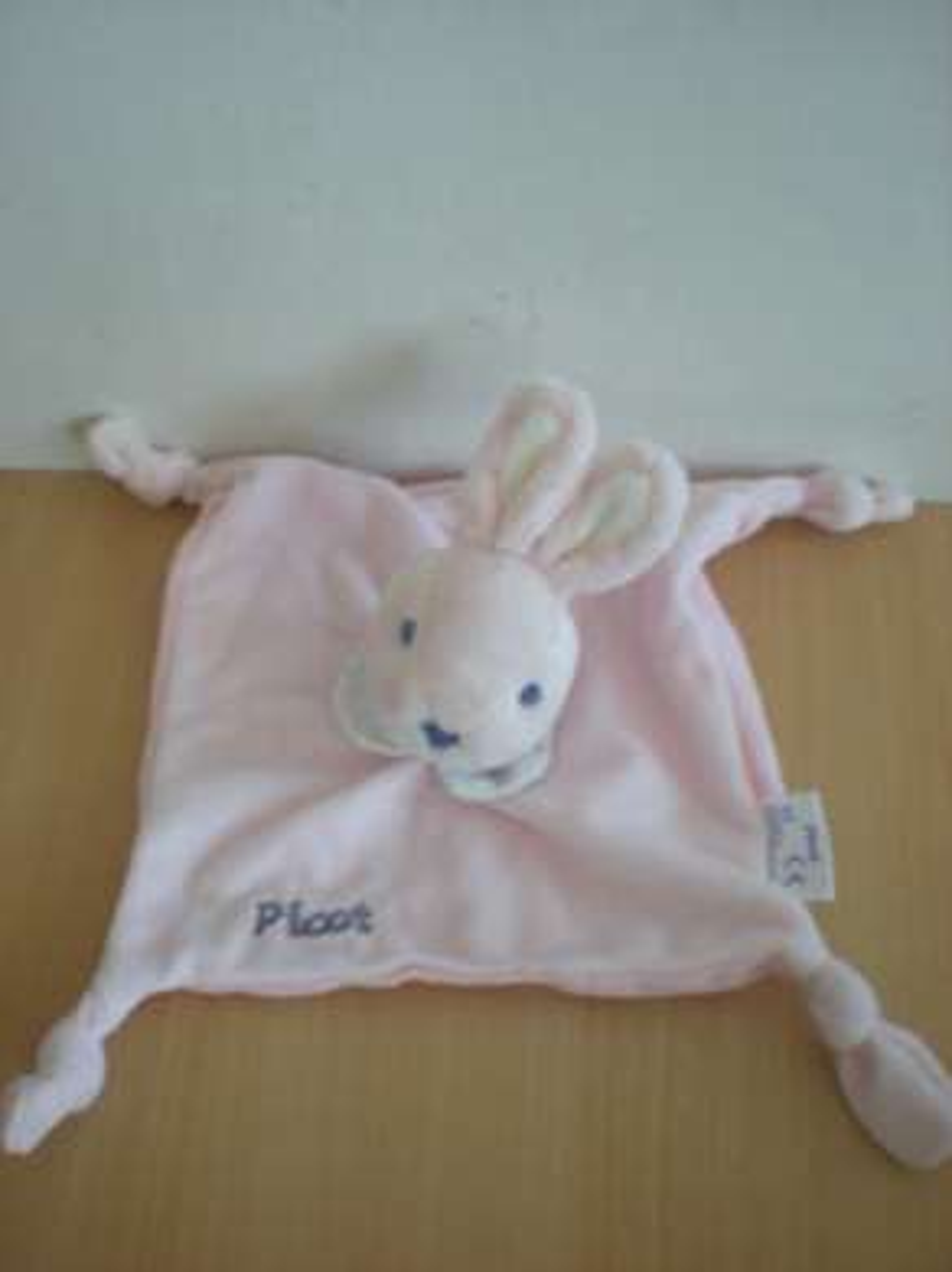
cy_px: 636
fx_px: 1395
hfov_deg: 37.7
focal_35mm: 38
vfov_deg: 49.0
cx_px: 476
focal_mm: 6.3
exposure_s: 1/18.3
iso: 200
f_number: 3.1
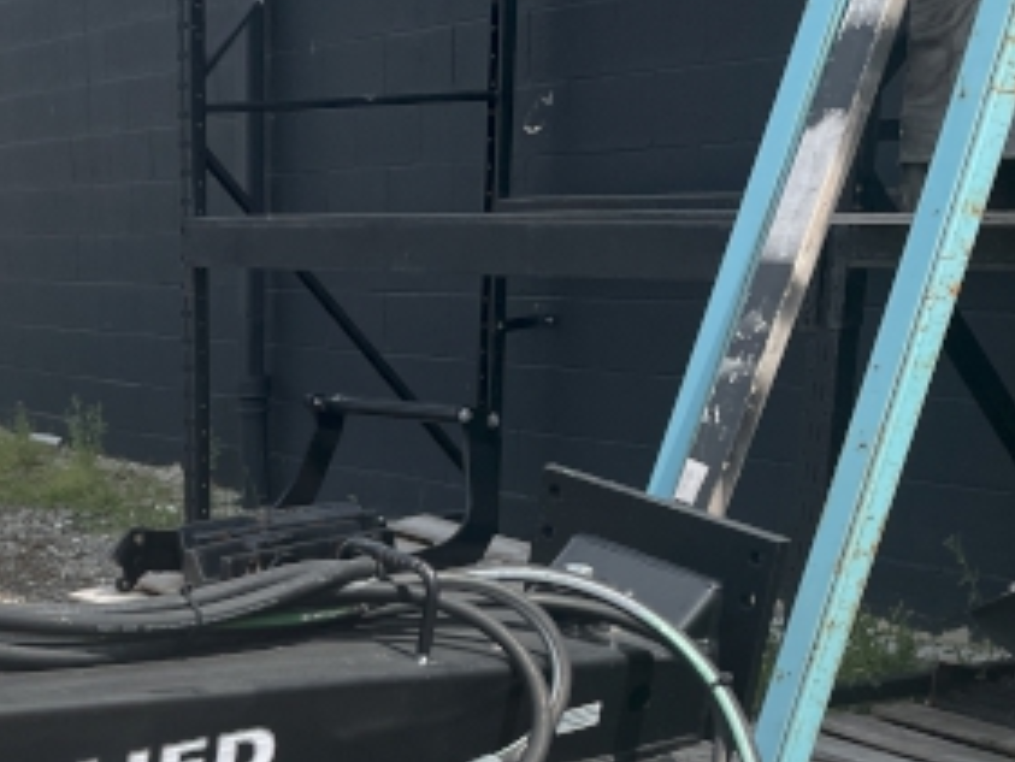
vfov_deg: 18.4
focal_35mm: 74
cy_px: 1011
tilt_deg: -17.4
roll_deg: +2.2
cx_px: 33
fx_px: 2171
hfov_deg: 25.2
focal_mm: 4.2
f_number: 1.6
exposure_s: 1/3610
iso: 32
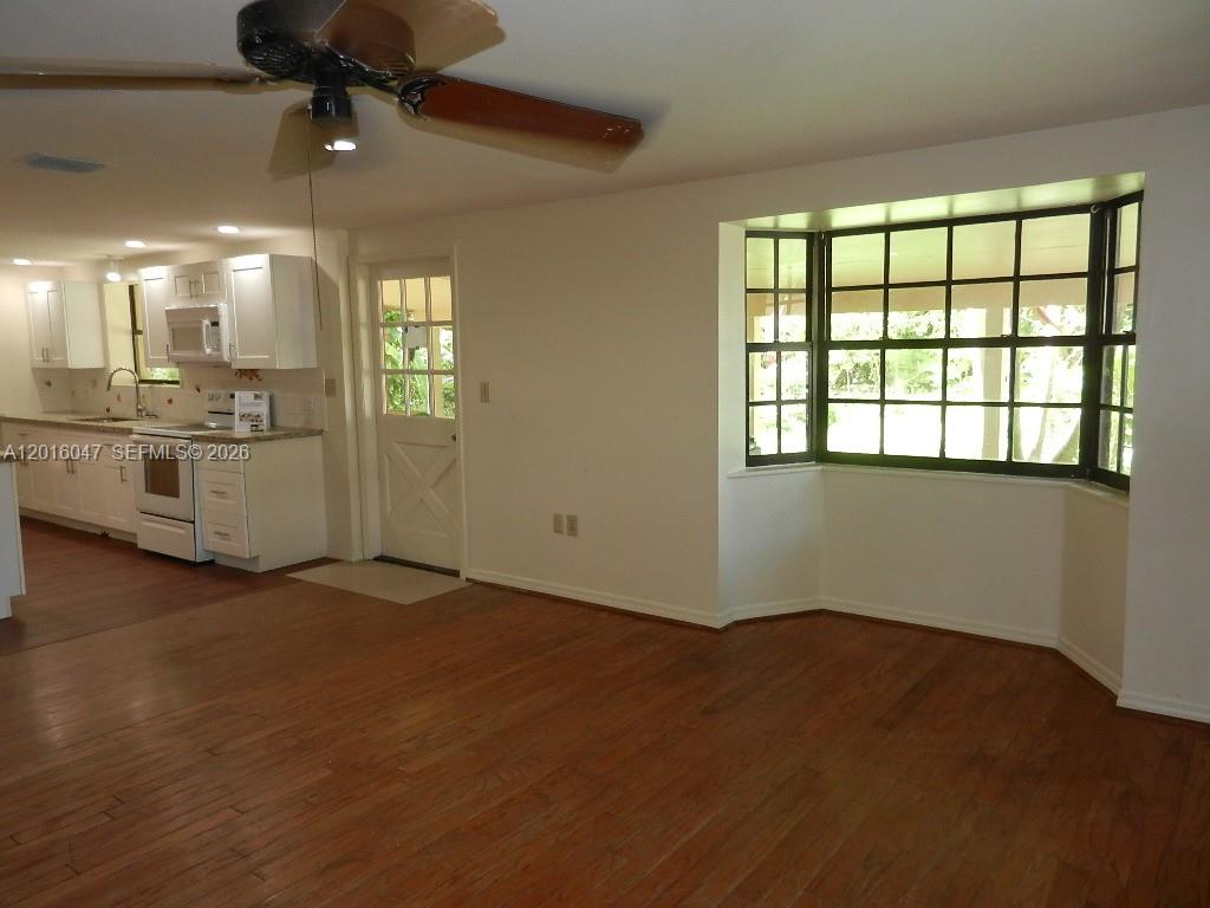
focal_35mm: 25
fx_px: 874
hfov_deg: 69.4
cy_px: 454
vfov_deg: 54.9
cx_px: 605
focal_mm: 4.5
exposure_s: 1/30
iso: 160
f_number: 3.5
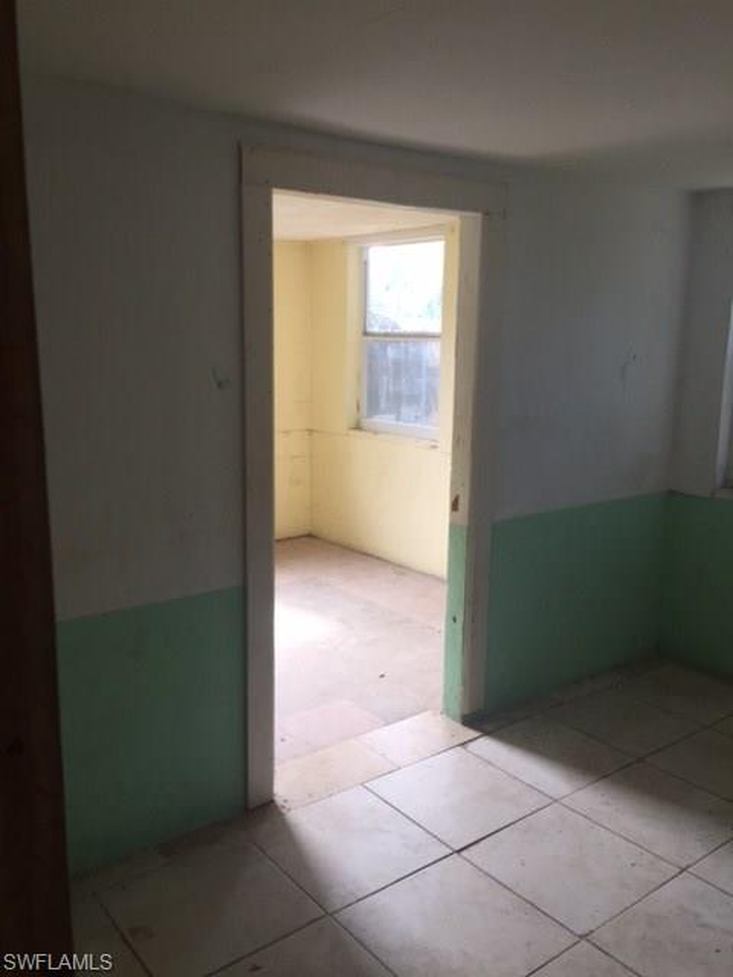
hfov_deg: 48.2
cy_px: 488
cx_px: 366
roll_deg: -0.3
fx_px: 819
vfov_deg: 61.7
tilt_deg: -9.4
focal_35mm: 29
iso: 40
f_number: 2.2
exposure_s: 1/60
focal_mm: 4.15
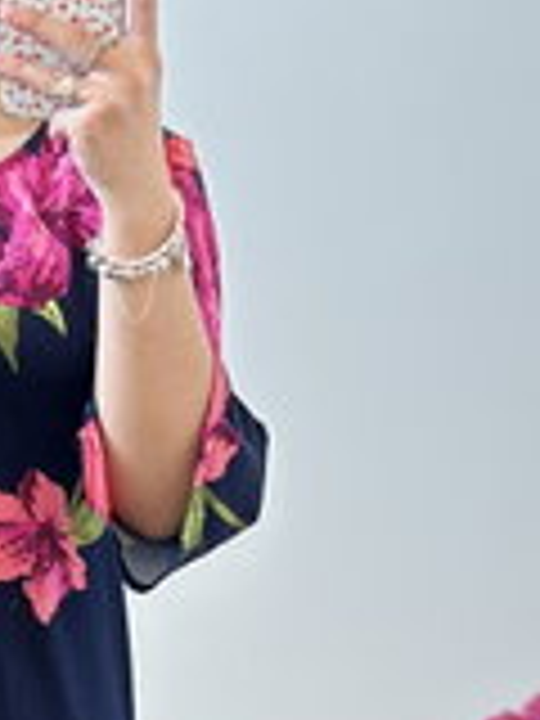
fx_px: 3328
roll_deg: -0.5
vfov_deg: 12.1
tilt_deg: -20.8
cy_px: 835
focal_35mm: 160
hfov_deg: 9.1
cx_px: -140
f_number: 1.78
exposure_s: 1/60
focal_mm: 6.86
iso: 160
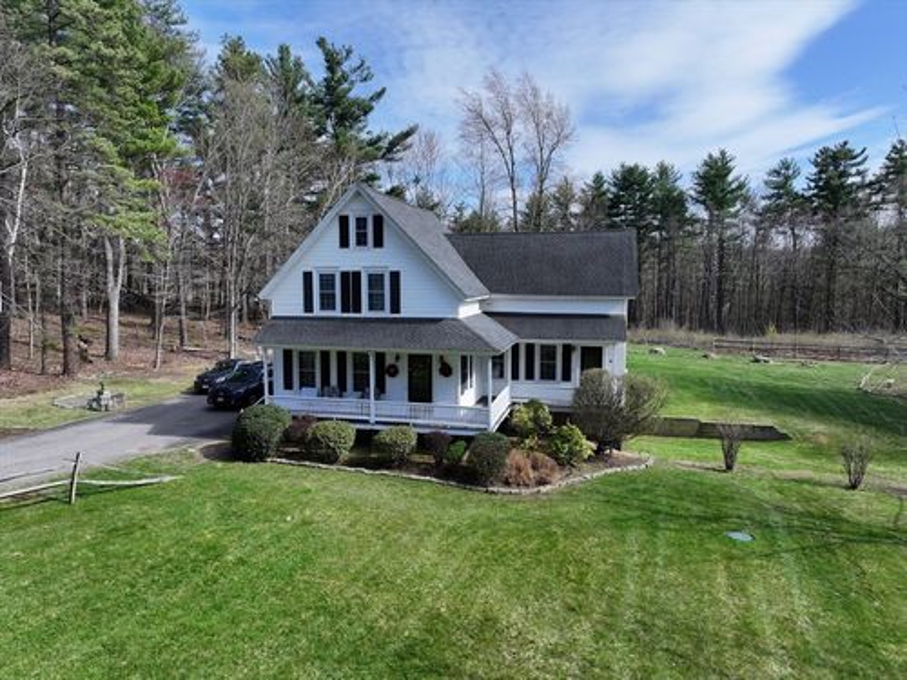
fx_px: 629
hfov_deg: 71.6
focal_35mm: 24
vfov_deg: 56.8
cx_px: 454
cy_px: 340
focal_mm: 12.29
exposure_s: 1/1600
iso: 160
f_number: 2.8
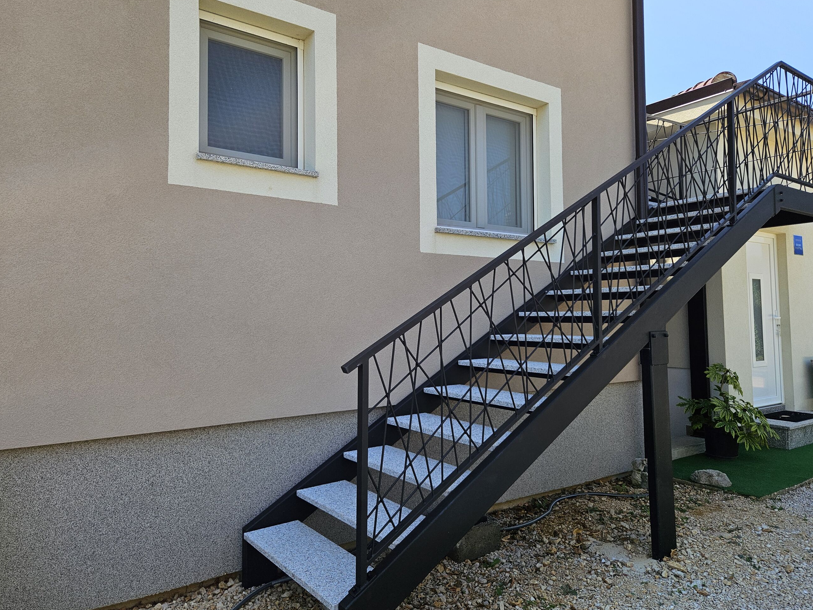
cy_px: 287
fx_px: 587
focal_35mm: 25
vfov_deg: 54.8
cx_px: 414
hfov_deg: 69.4
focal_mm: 5.4
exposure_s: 1/2000
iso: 64
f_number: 1.8
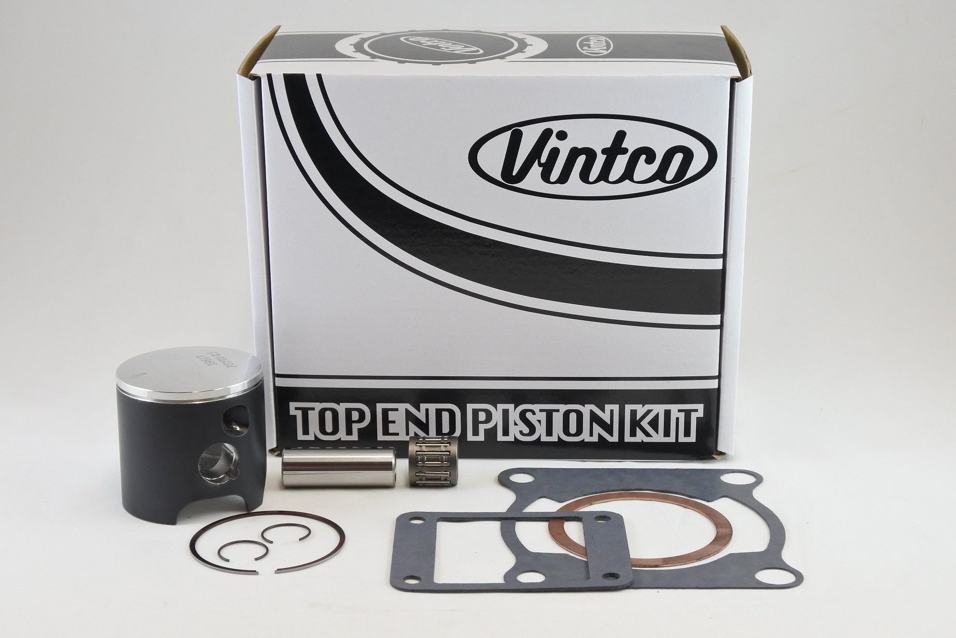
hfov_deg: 37.5
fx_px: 1407
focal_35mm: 53
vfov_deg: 25.5
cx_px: 478
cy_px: 319
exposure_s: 1/125
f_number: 4.5
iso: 560
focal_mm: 19.7
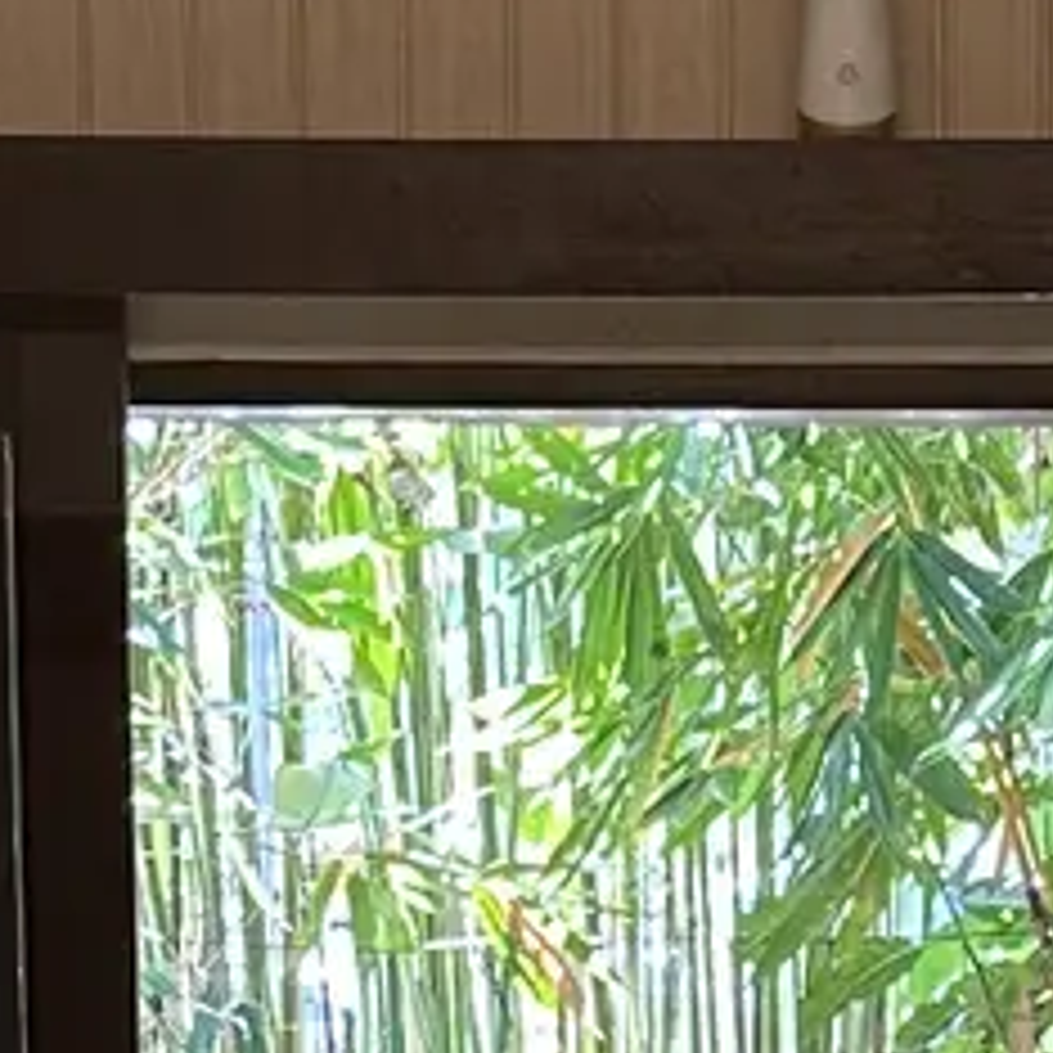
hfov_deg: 10.7
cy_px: 1796
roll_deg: -0.7
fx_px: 5610
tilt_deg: -6.5
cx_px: 909
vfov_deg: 10.2
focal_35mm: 163
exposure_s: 1/50
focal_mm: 6.86
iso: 200
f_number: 1.78
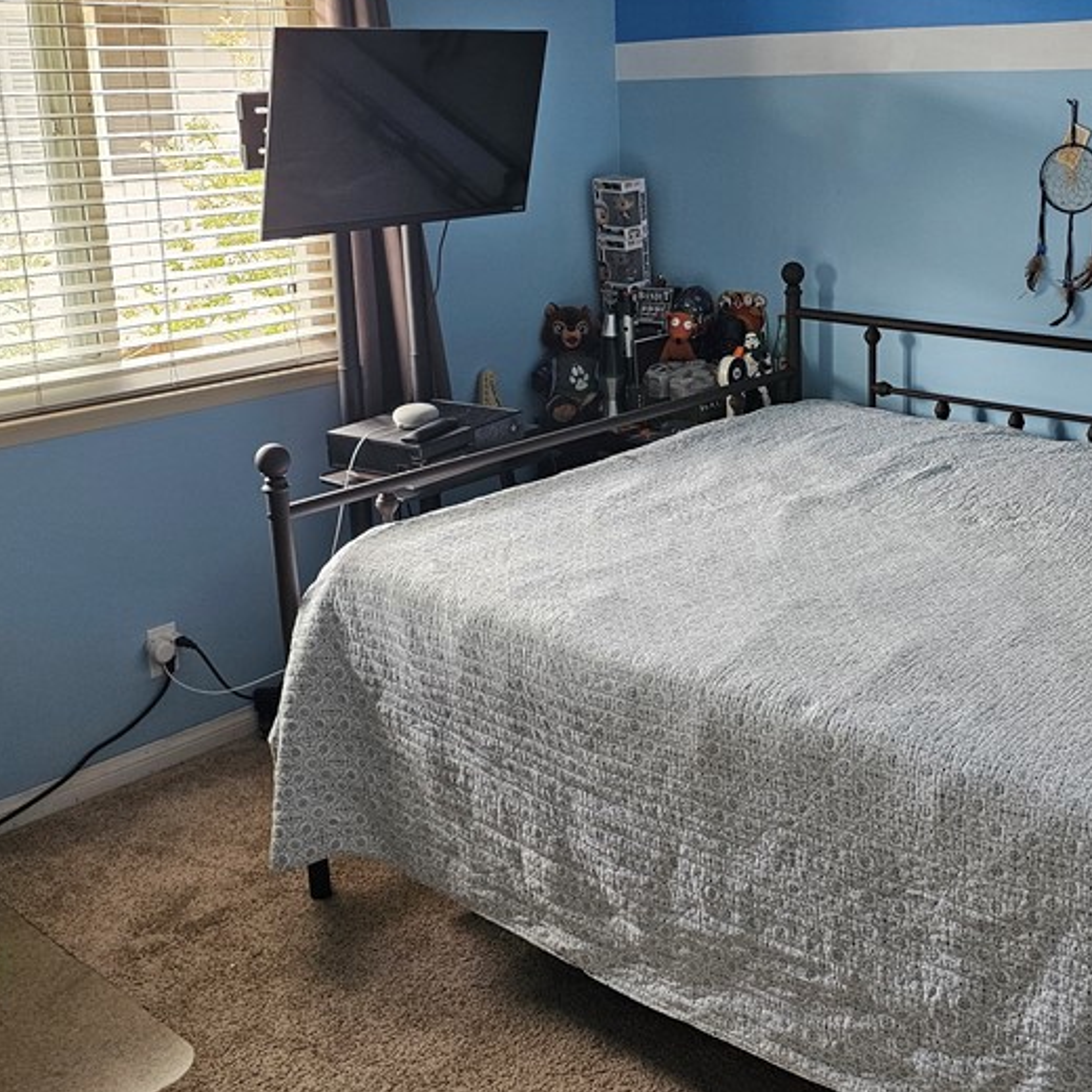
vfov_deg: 41.5
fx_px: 1428
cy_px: 405
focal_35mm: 40
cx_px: 722
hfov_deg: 41.4
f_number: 1.7
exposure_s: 1/120
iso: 200
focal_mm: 6.3
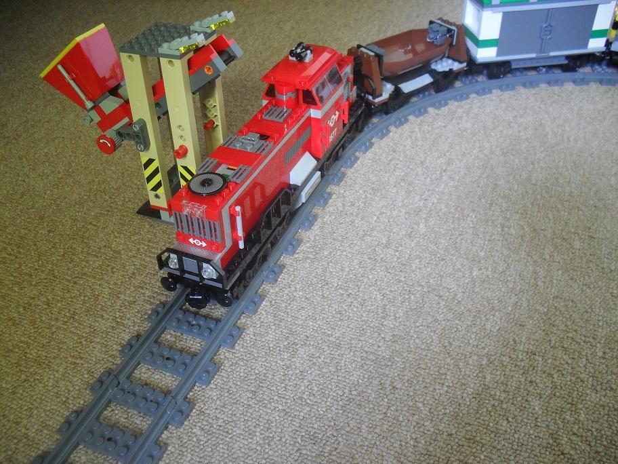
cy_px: 232
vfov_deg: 40.7
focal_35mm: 35
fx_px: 625
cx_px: 309
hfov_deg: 52.6
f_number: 3.2
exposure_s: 1/2
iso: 200
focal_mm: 6.3
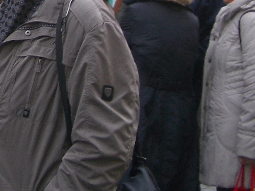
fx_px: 847
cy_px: -24
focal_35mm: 115
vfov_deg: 12.6
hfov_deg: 16.5
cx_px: -42
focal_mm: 5.8
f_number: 2.6
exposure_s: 1/160
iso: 50
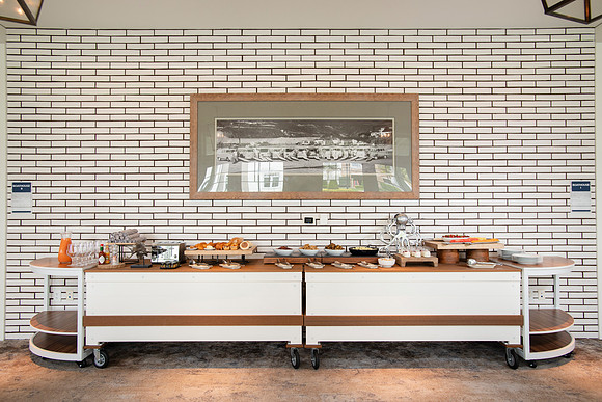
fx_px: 408
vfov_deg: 52.4
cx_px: 306
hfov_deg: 72.8
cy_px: 204
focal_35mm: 24
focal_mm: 24
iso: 400
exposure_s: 1/60
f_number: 6.3
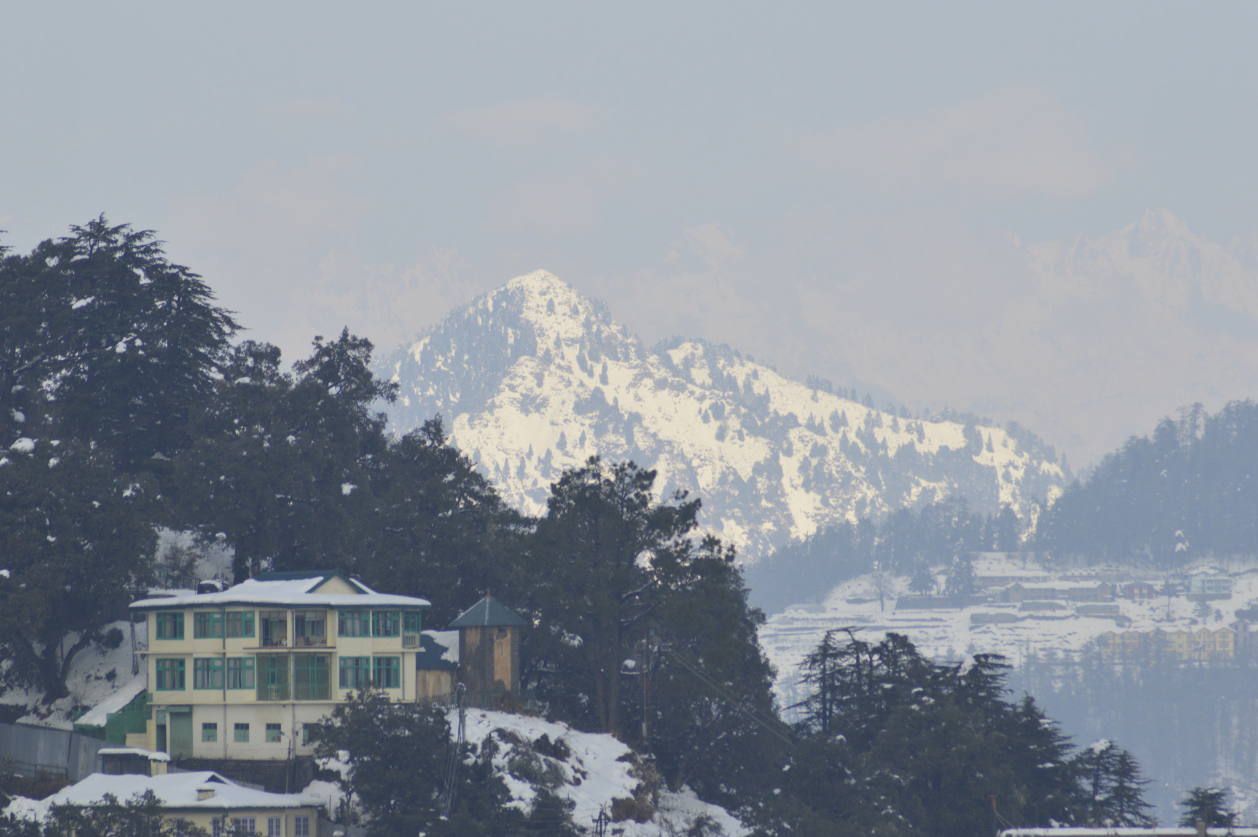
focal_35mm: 450
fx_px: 15712
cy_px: 418
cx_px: 629
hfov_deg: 4.6
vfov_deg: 3.1
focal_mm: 300
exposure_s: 1/500
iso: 360
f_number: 11
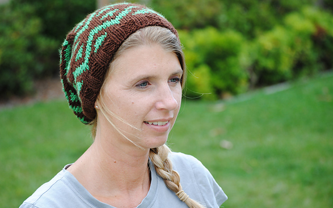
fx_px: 1062
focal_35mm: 117
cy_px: 101
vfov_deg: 11.2
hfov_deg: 17.8
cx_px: 153
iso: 200
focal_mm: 70
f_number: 4.2
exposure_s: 1/160
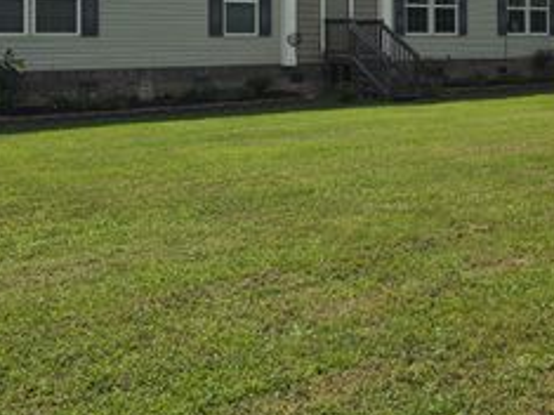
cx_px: 266
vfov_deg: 28.2
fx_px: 784
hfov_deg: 38.9
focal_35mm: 49
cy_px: 22
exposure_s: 1/7944
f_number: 1.7
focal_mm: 6.3
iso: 50
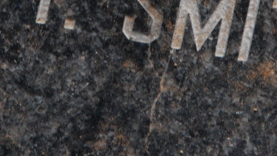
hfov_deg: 3.3
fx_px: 4871
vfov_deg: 1.8
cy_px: -3
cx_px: 136
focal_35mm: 663
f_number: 22
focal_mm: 185
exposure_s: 1/160
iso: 400
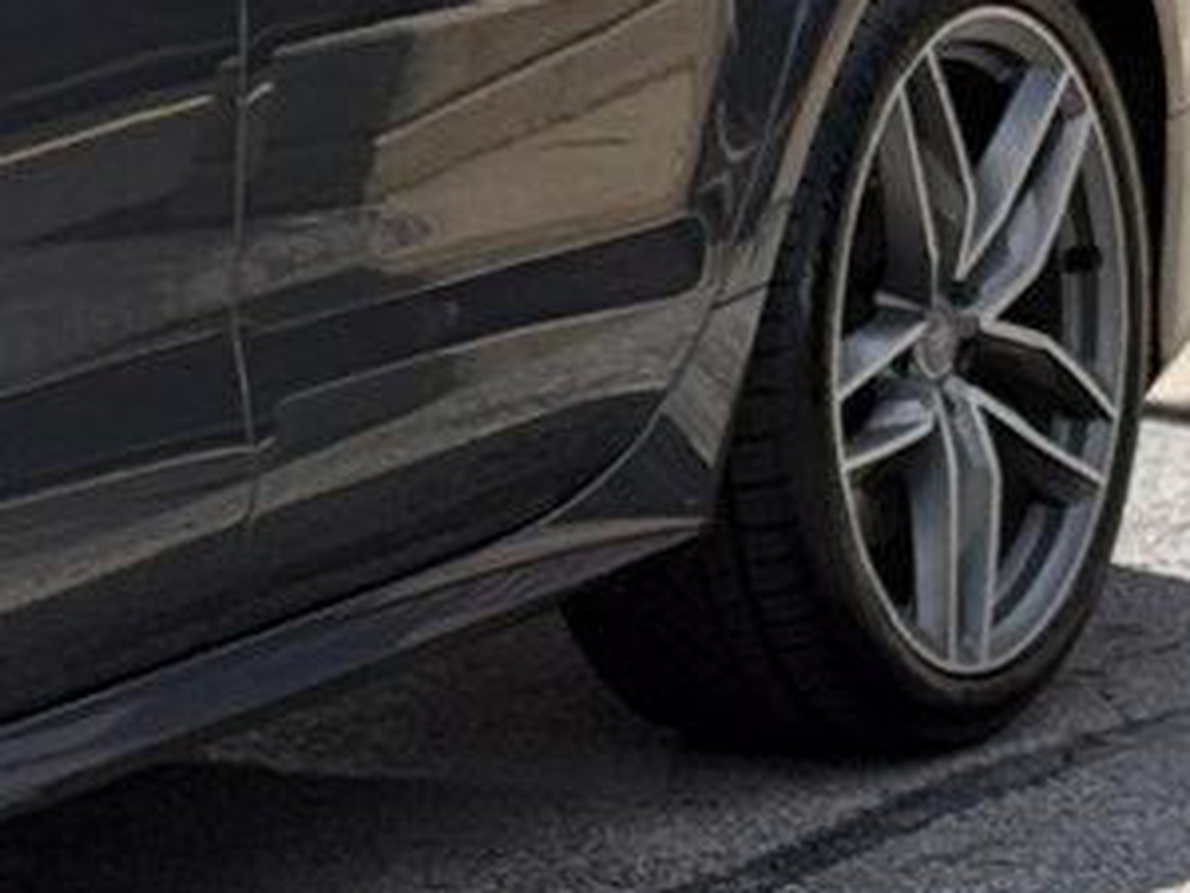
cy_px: 278
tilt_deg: -6.2
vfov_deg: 5.8
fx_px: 8801
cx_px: -1428
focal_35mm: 256
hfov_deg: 7.4
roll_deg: -0.6
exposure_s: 1/5208
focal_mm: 6.76
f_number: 1.78
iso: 100
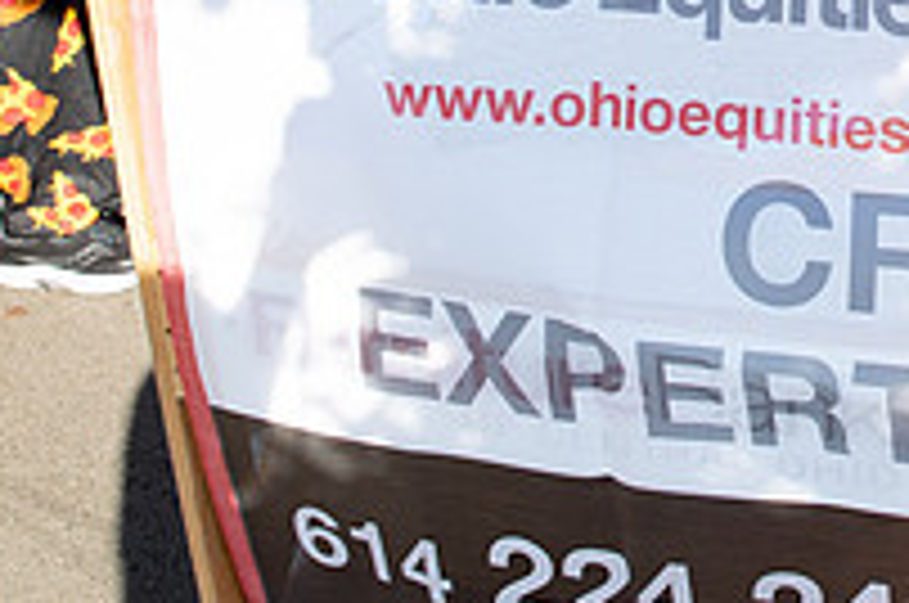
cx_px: 1102
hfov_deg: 25.5
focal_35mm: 71
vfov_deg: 17.5
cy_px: -252
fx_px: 1790
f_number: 9
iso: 250
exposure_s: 1/200
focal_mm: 24
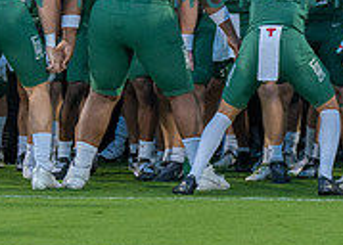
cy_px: -37
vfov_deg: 4.5
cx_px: 275
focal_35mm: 322
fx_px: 3138
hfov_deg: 6.2
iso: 2000
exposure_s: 1/1000
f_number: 2.8
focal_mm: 85
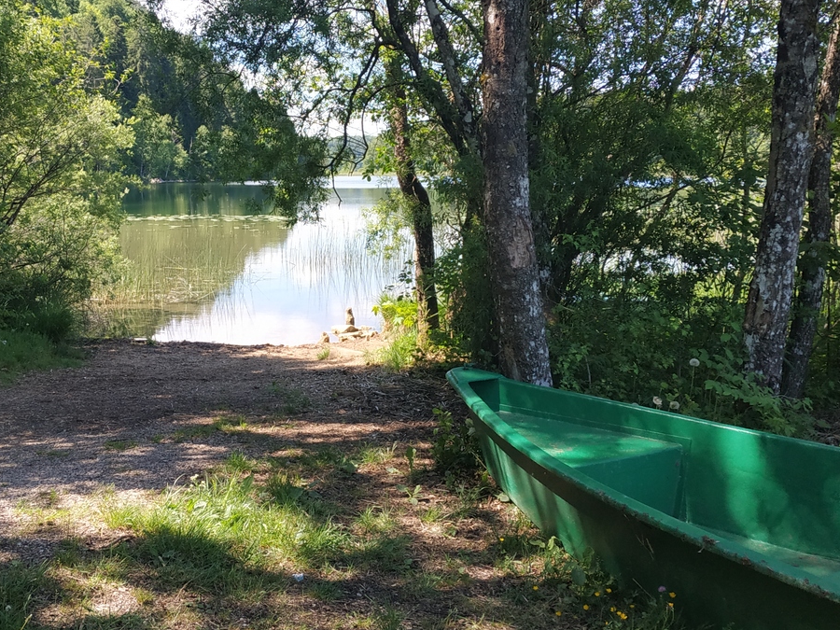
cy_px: 259
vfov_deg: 35.9
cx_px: 324
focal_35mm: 40
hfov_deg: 46.5
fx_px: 971
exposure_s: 1/794
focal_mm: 3.94
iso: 250
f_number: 1.9
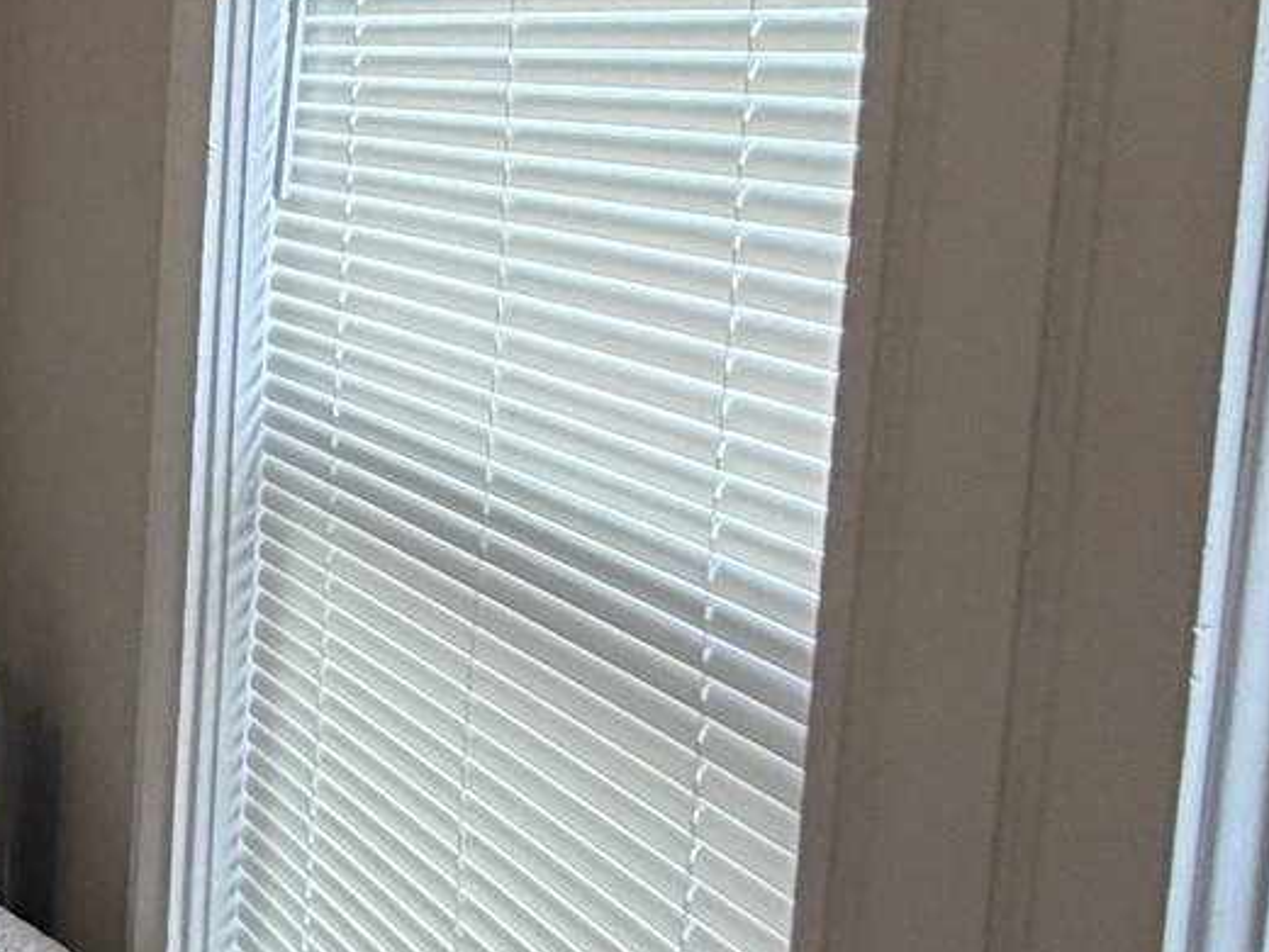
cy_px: 161
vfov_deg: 26.0
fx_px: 2017
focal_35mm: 55
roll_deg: +1.9
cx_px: -1201
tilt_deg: -2.9
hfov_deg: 20.0
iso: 200
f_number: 2.2
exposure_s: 1/60
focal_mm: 2.22
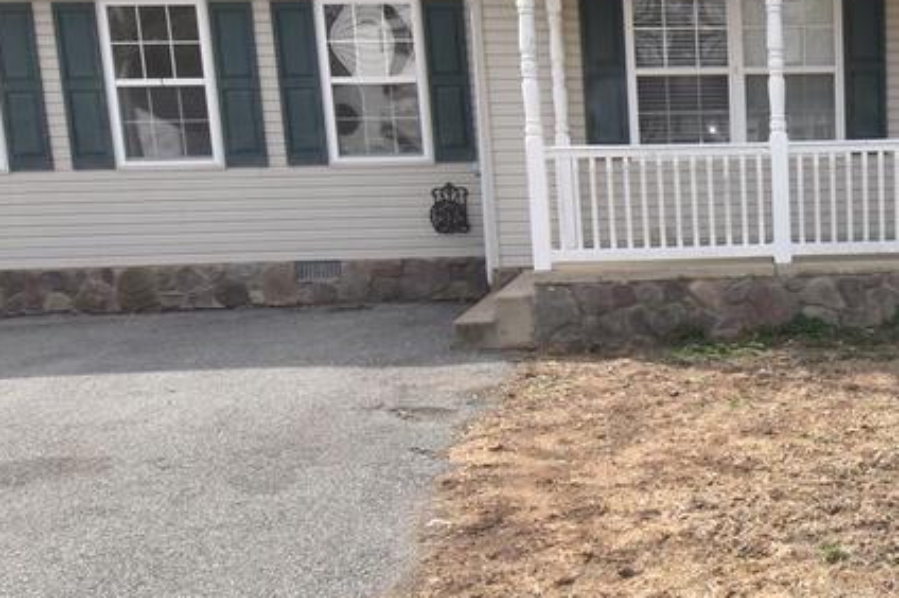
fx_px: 1273
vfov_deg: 26.3
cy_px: 409
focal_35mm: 51
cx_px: 874
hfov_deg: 35.6
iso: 100
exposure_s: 1/200
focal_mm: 10
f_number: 11
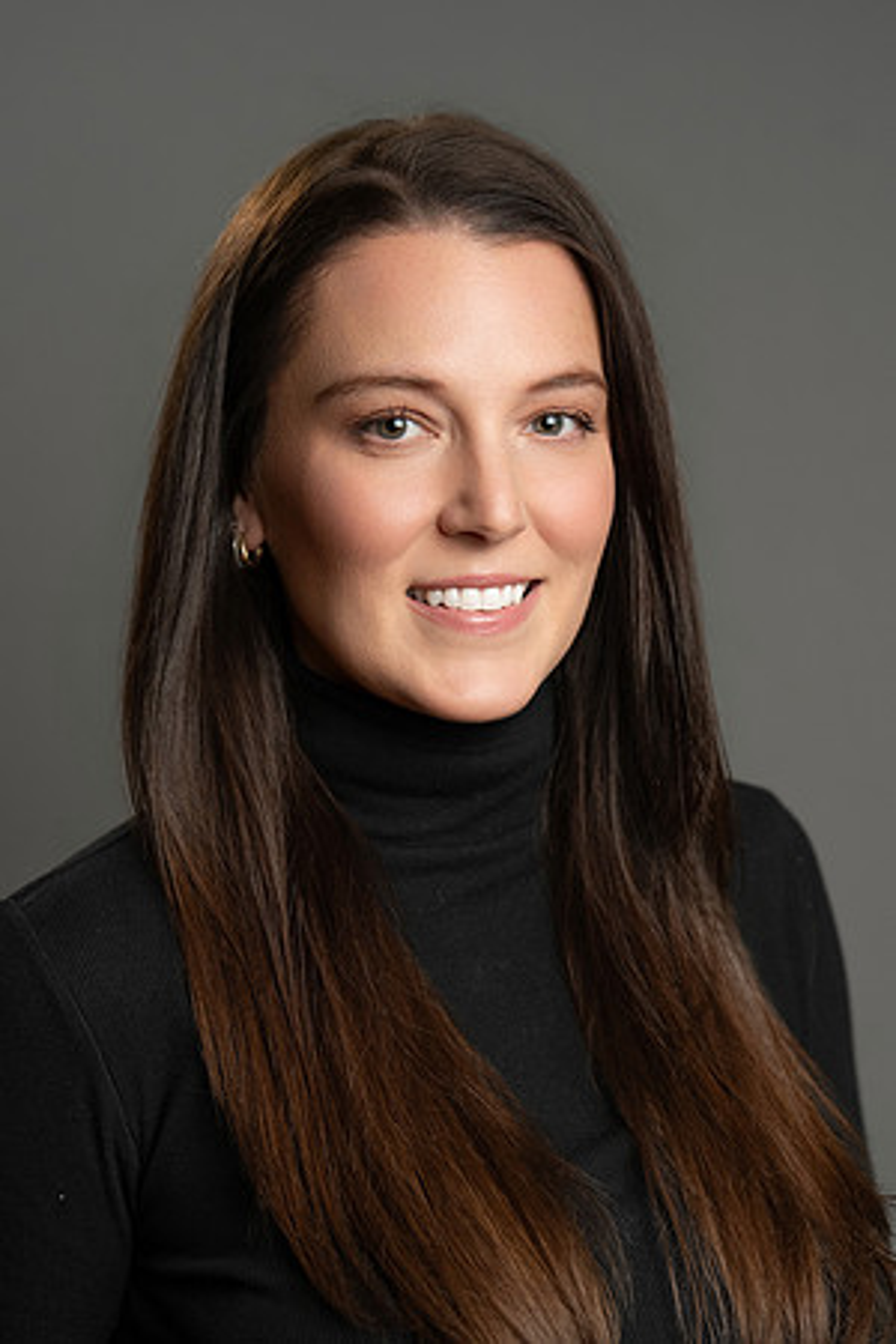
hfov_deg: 14.4
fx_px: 3546
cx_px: 448
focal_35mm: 95
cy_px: 672
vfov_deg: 21.5
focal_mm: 95
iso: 640
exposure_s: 1/160
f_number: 4
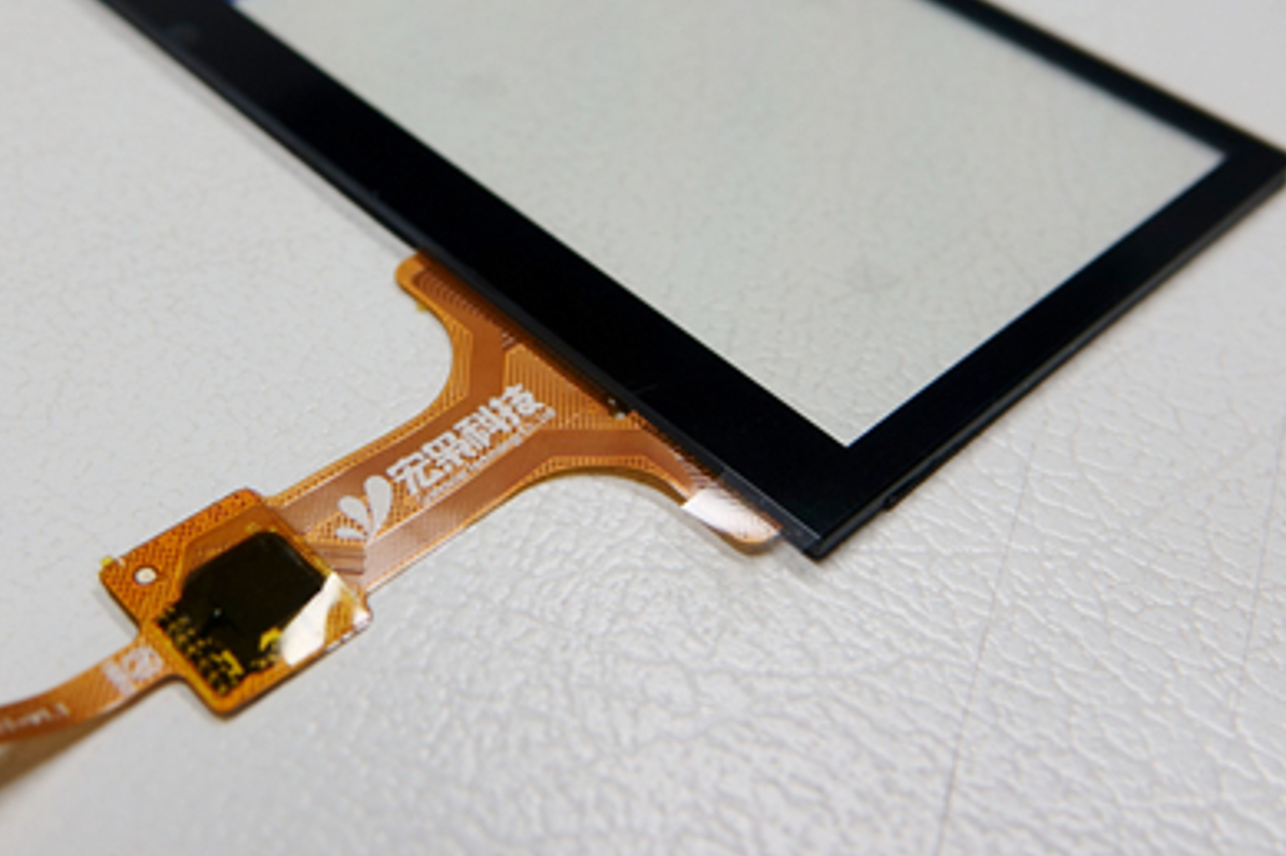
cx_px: 526
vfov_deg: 29.4
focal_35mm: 45
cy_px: 221
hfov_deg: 43.4
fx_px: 1607
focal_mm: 8.8
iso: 100
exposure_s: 1/60
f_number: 2.5
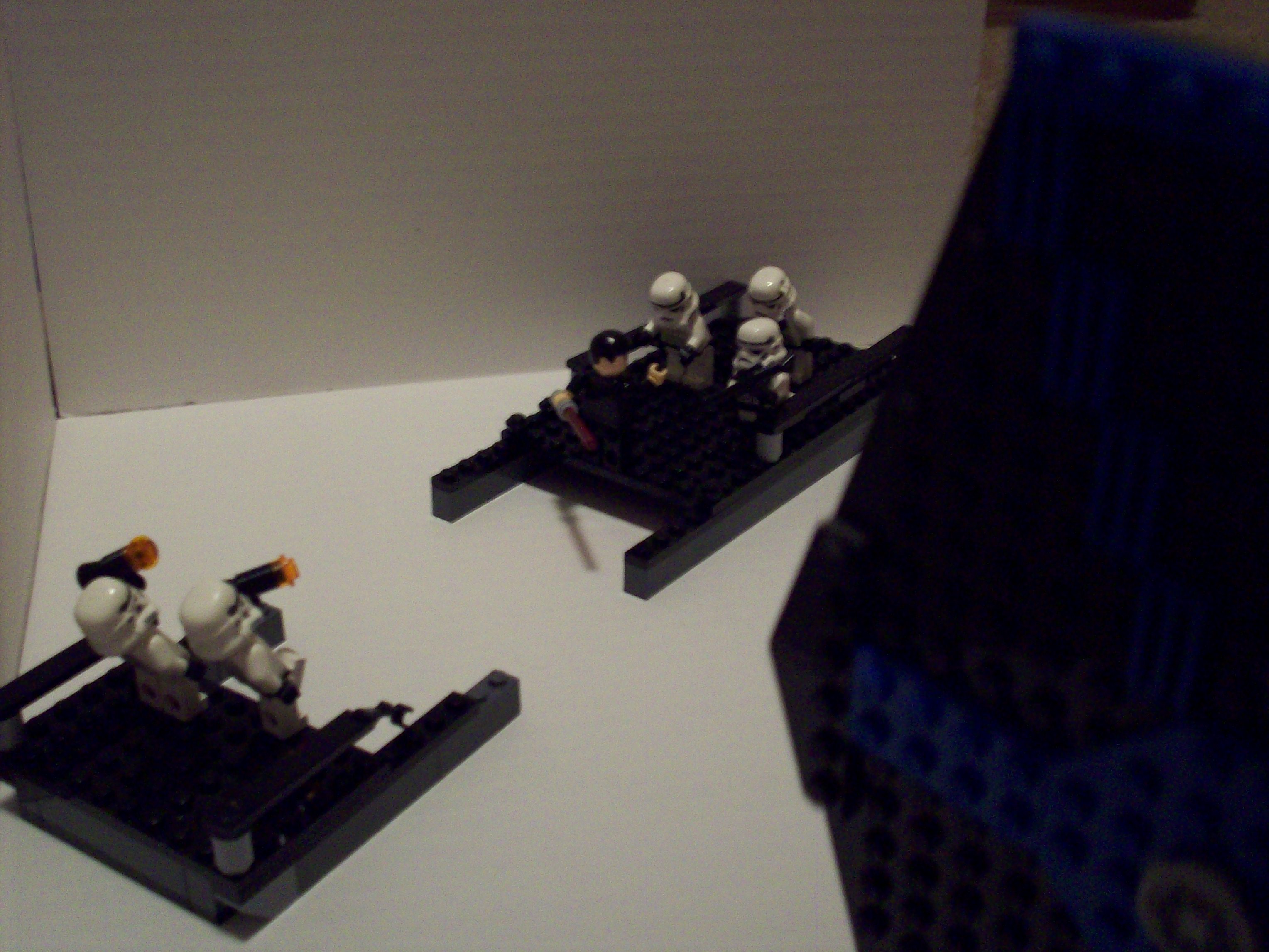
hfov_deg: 41.2
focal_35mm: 46
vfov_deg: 31.5
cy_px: 476
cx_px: 634
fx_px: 1686
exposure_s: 1/8
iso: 200
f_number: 3.1
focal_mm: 7.6
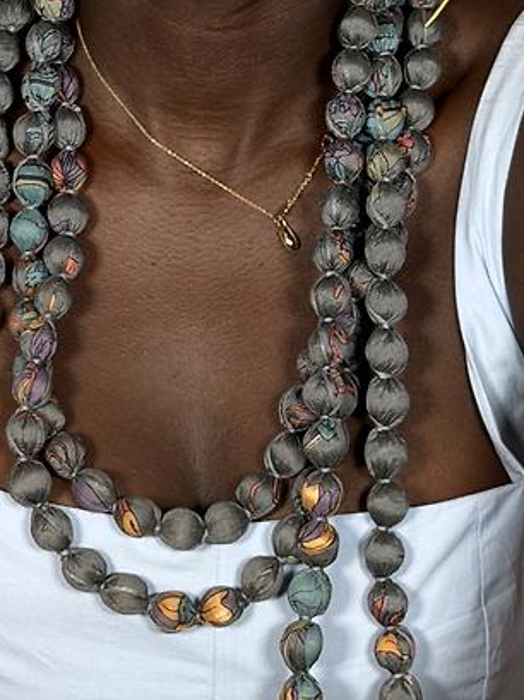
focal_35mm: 141
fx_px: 2850
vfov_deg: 13.9
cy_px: 84
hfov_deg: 10.5
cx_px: 207
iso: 80
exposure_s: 1/118
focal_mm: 6.76
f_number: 1.78
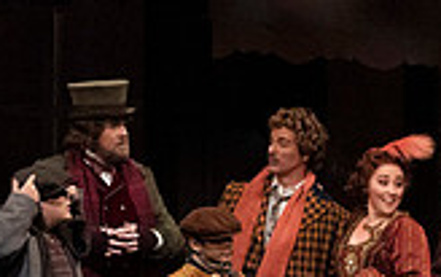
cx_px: 422
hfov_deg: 4.4
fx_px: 5681
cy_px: 176
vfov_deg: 2.8
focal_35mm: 472
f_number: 13
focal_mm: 131
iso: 16000
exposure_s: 1/400
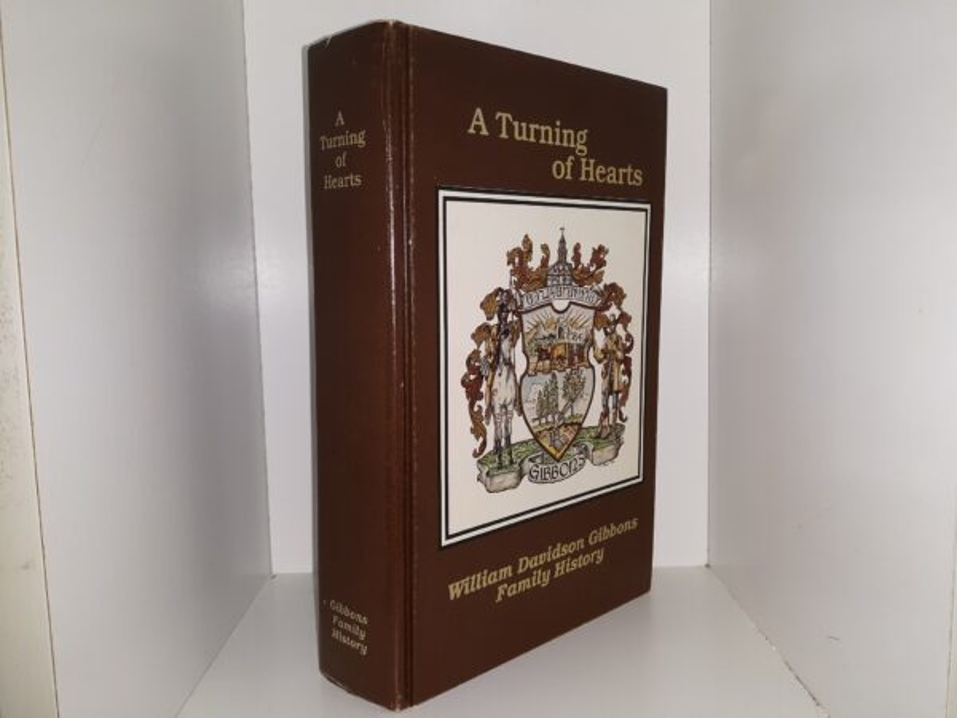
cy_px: 359
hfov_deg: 63.4
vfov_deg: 49.7
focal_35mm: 28
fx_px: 774
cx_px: 478
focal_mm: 3.7
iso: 40
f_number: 1.7
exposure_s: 1/120
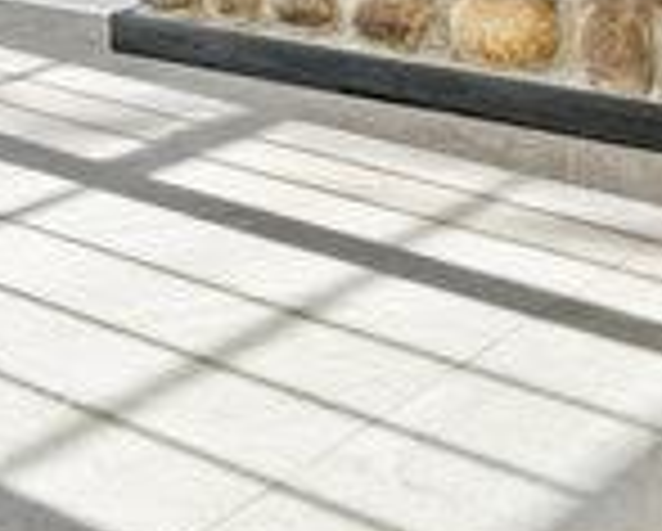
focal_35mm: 102
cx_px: -5
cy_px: -425
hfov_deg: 18.3
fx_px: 2001
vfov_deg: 13.6
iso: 80
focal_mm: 16
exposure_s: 1/10
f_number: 5.6
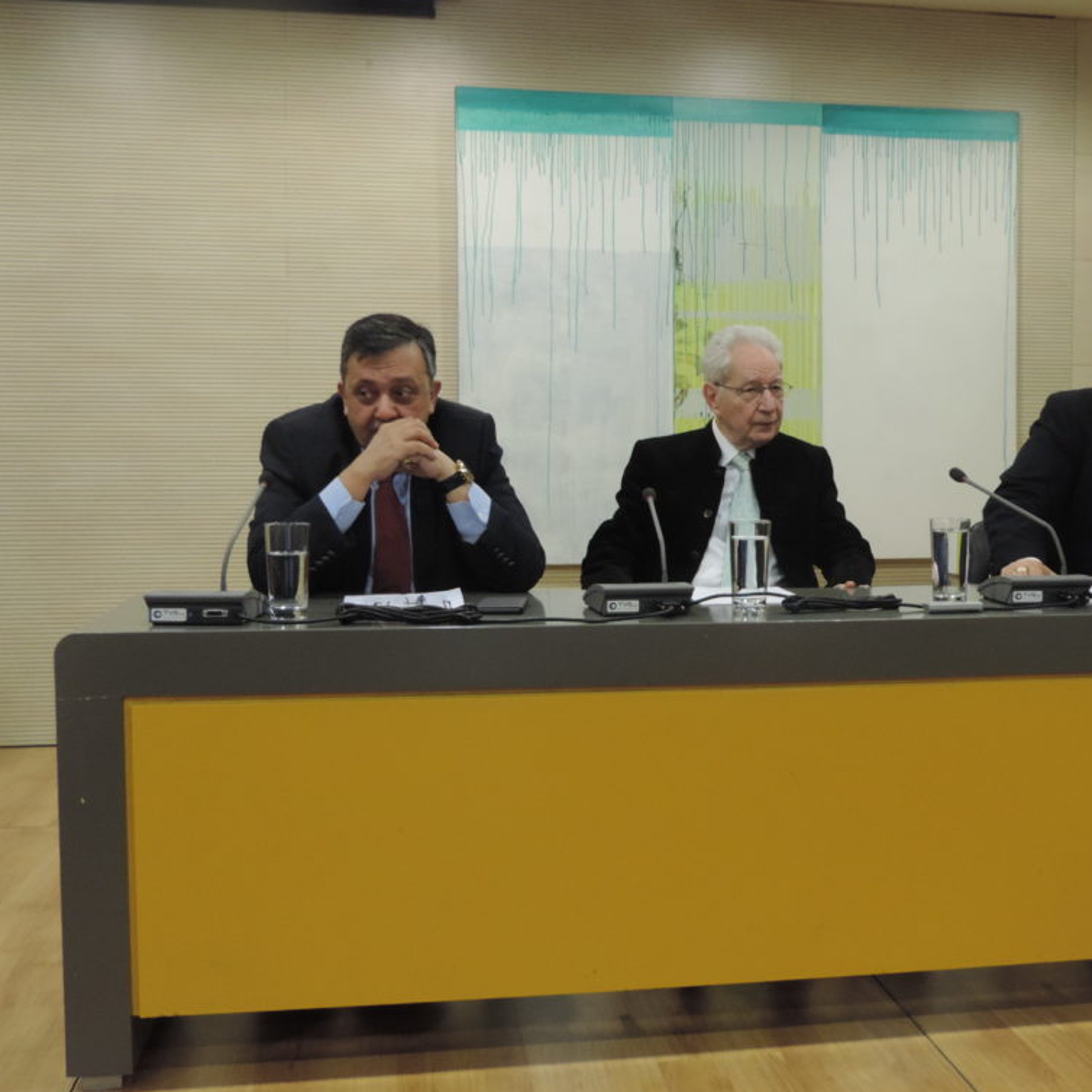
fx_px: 1499
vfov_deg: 40.0
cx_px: 697
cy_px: 540
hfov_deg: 39.7
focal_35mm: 42
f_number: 3.3
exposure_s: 1/40
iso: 400
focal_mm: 6.2
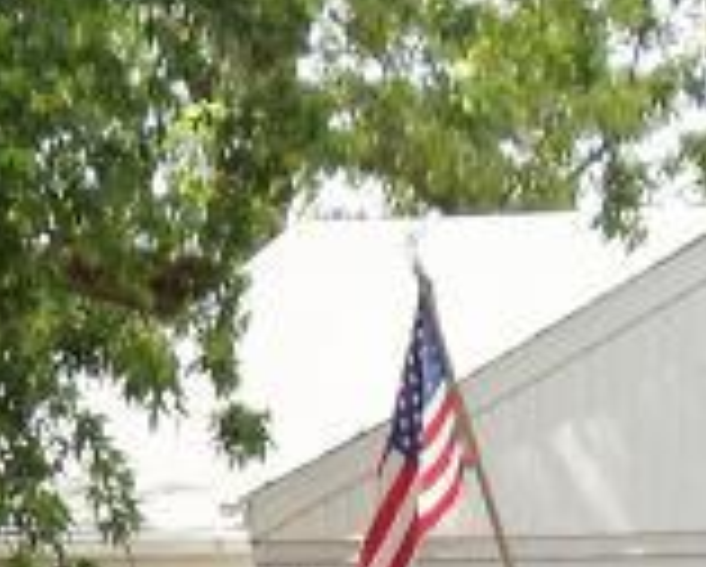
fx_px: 5858
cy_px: 1033
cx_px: 139
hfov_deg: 6.9
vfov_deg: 5.4
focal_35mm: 280
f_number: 3.5
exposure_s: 1/320
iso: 100
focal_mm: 6
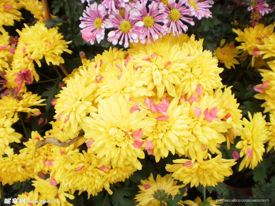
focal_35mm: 36
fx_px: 286
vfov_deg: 39.7
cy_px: 103
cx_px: 138
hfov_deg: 51.4
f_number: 3.1
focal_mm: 6.3
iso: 100
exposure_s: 1/40
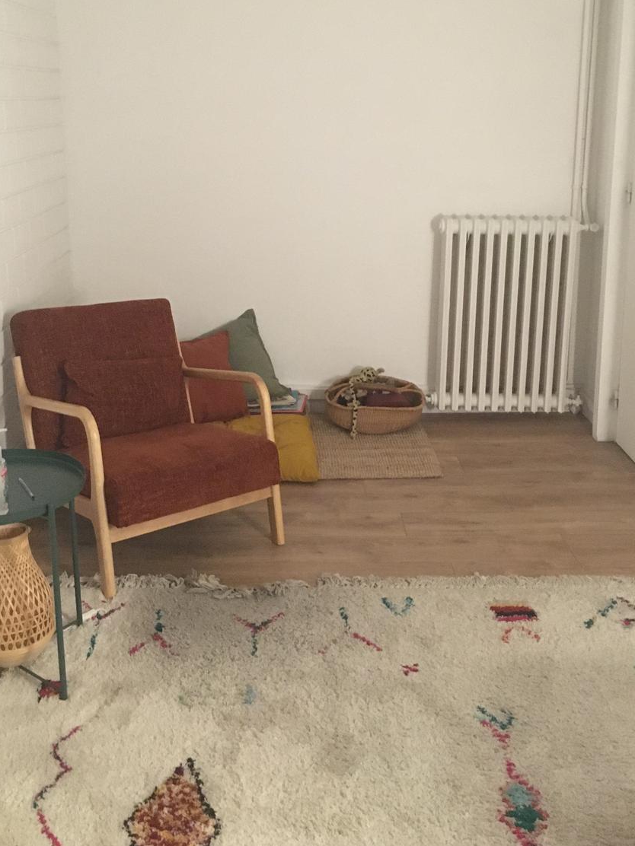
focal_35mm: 39
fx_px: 954
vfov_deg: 47.5
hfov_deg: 36.8
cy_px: 324
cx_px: 301
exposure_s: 1/17
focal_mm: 4.15
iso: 320
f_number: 2.2
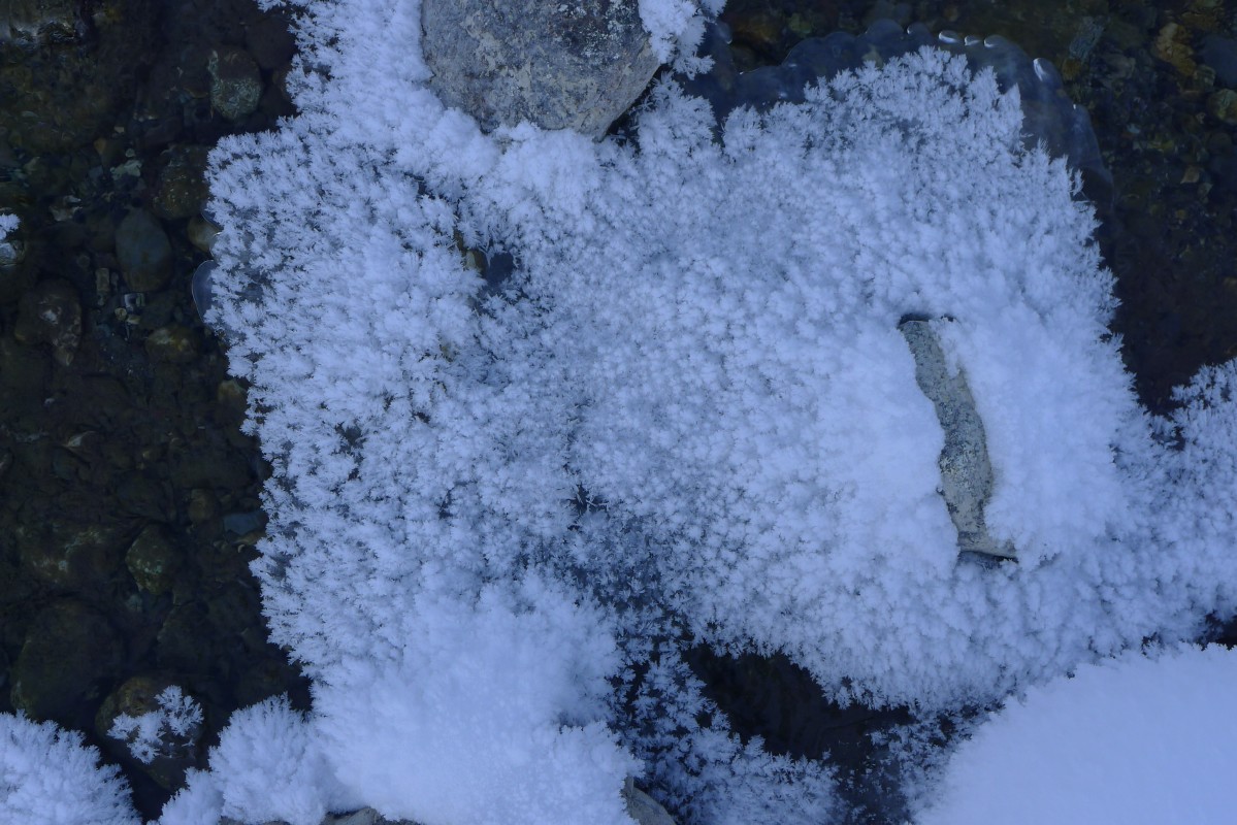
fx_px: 1272
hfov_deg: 51.9
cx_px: 618
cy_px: 412
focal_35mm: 37
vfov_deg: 36.0
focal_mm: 7.9
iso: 80
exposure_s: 1/400
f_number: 4
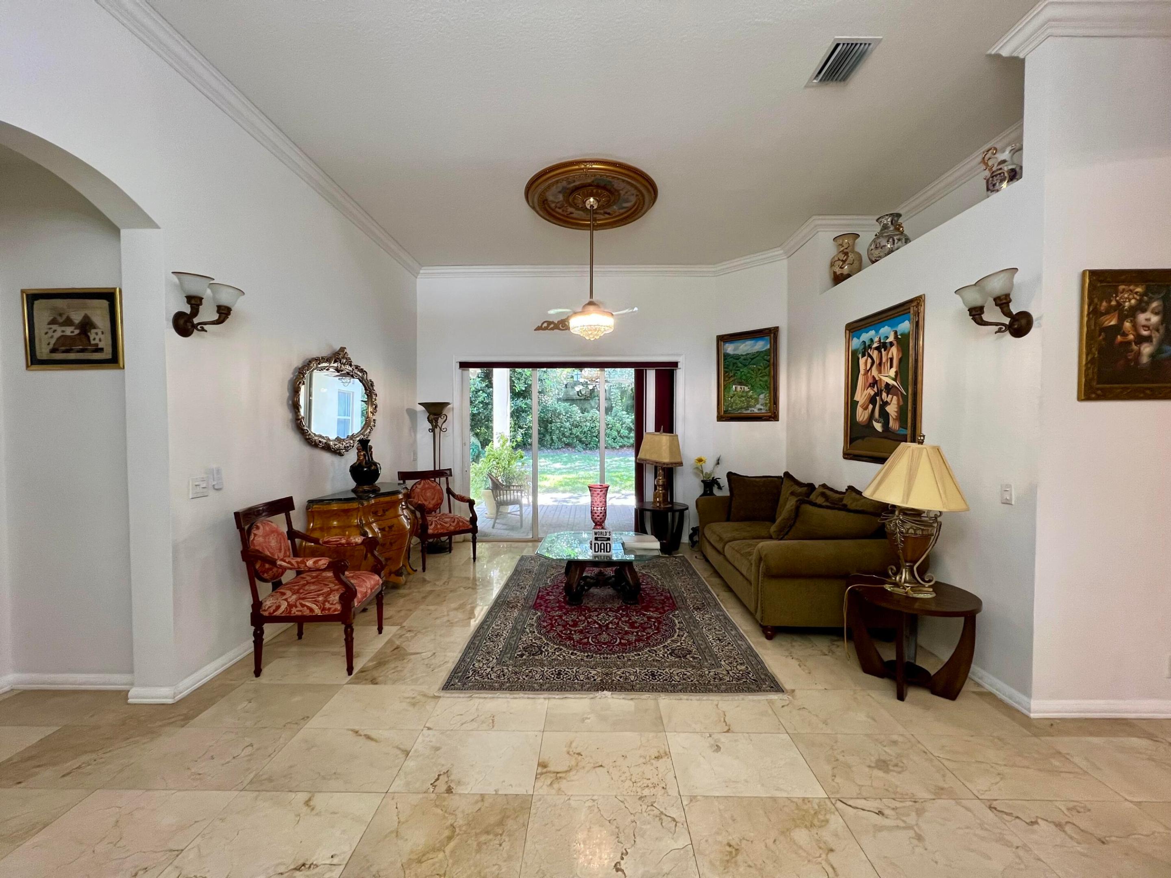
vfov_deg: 89.9
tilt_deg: -1.5
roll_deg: +1.3
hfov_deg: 106.2
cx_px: 586
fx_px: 440
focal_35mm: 13
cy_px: 439
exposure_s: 1/120
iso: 160
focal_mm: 1.57
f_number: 1.8
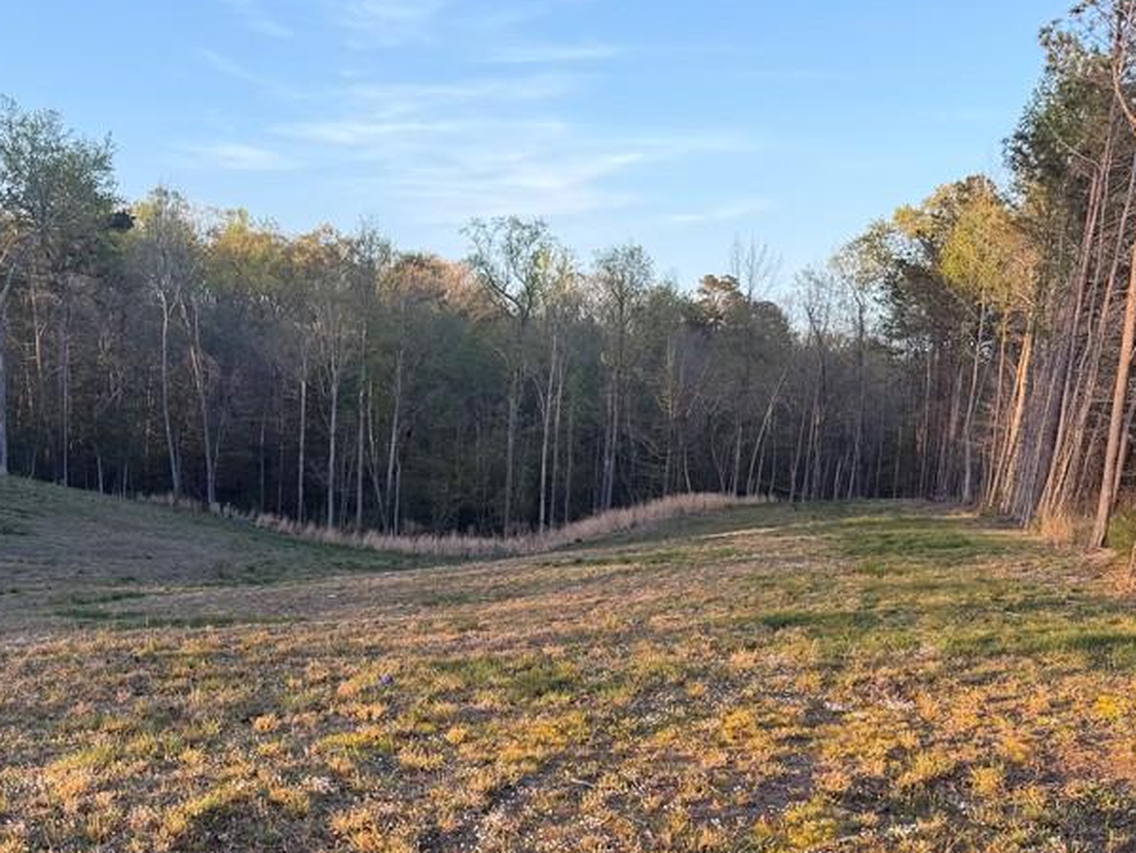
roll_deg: -3.1
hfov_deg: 45.5
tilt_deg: -13.6
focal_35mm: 41
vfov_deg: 34.2
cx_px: 461
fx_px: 1346
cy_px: 669
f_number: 1.78
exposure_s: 1/435
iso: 80
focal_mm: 6.76
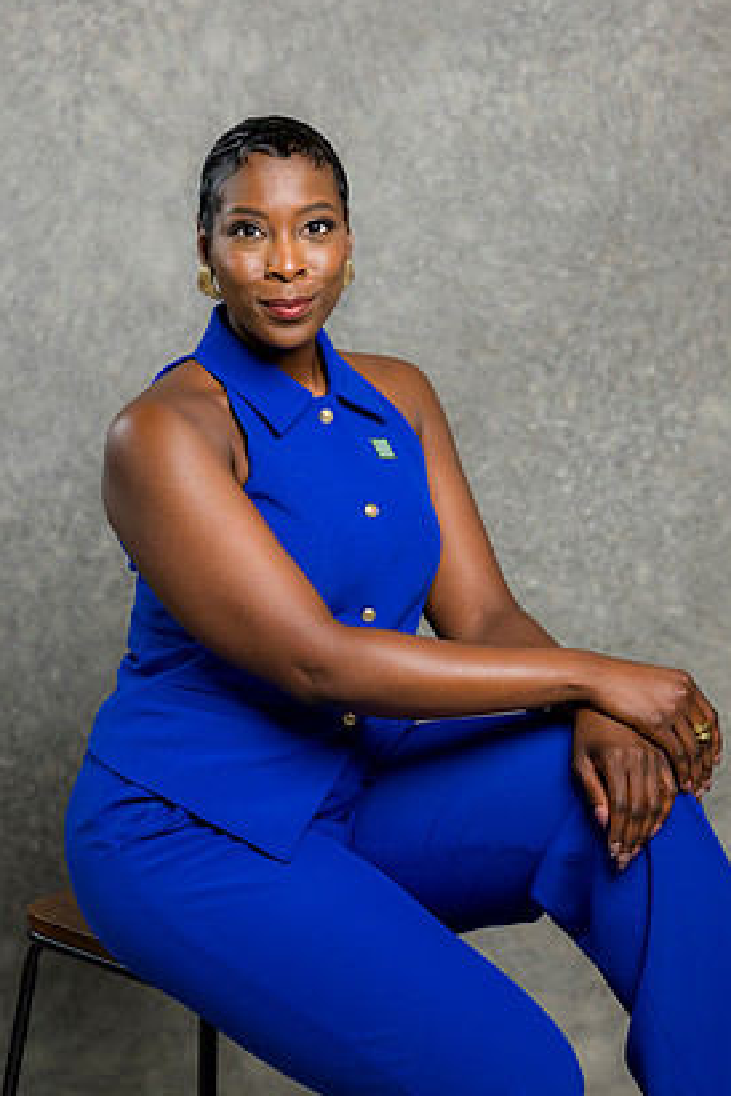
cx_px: 349
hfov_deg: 14.7
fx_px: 2832
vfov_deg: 21.9
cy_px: 544
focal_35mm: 93
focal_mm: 85
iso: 125
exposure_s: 1/200
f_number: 5
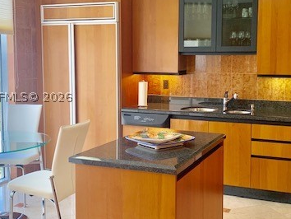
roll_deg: -0.5
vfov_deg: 30.9
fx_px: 395
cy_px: 96
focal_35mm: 47
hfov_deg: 40.3
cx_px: 170
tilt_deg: -4.6
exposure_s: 1/89
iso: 100
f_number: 1.8
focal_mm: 4.25
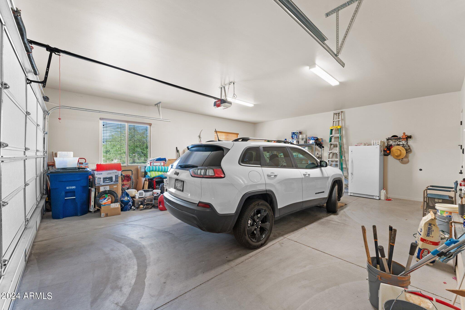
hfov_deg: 104.3
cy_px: 155
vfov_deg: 81.2
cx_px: 232
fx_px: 181
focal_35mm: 14
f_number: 8
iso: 400
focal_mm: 14
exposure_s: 1/2
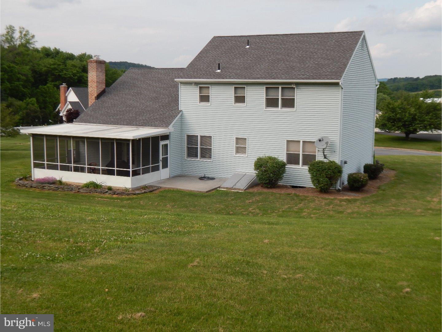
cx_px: 221
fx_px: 549
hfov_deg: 43.9
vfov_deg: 33.6
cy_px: 166
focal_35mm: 43
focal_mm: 7.7
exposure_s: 1/500
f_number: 3.6
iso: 125
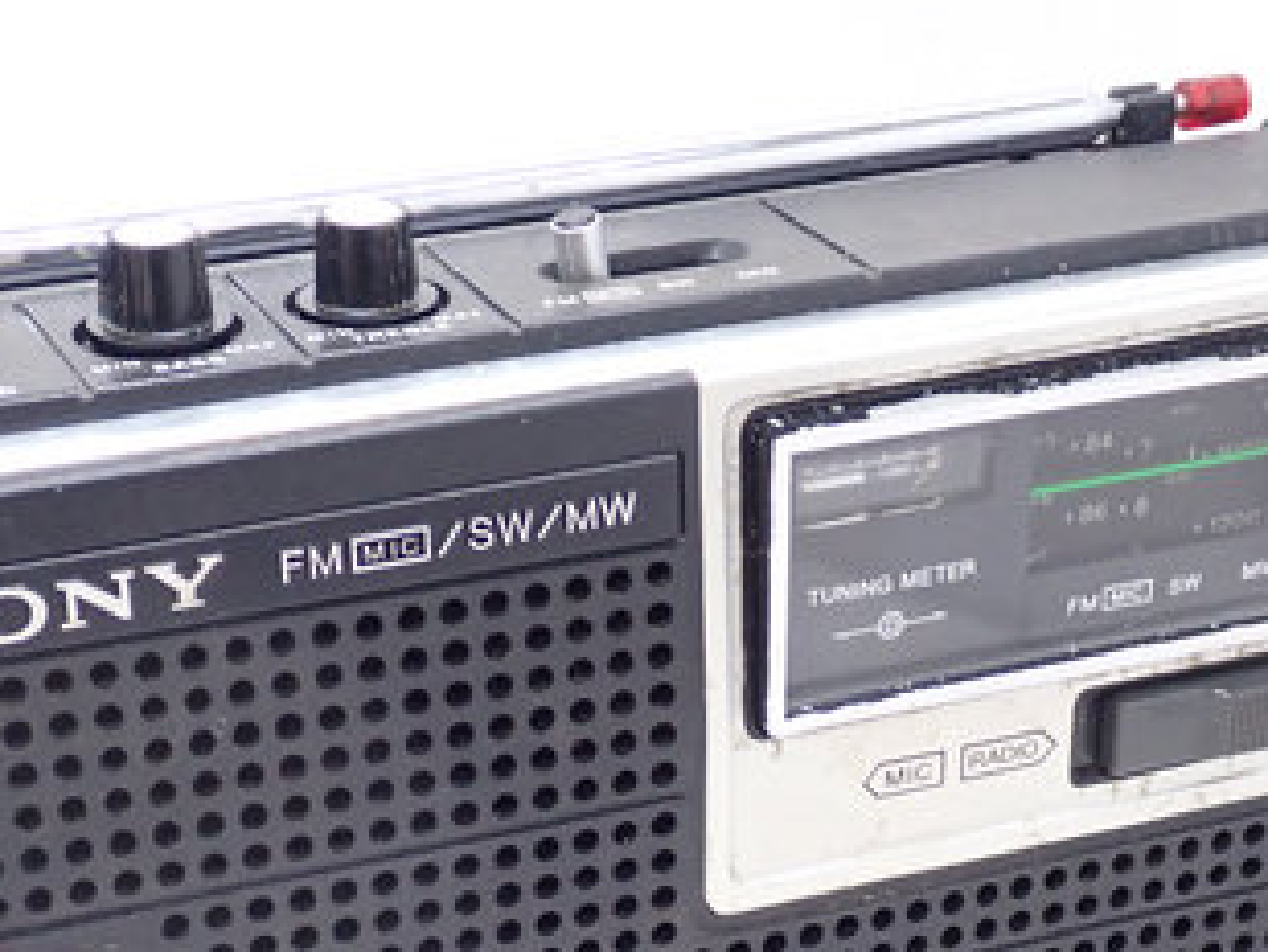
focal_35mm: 85
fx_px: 3115
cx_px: 652
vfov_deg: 17.0
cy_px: 952
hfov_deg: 23.0
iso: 400
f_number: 2.8
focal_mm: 7.31
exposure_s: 1/40
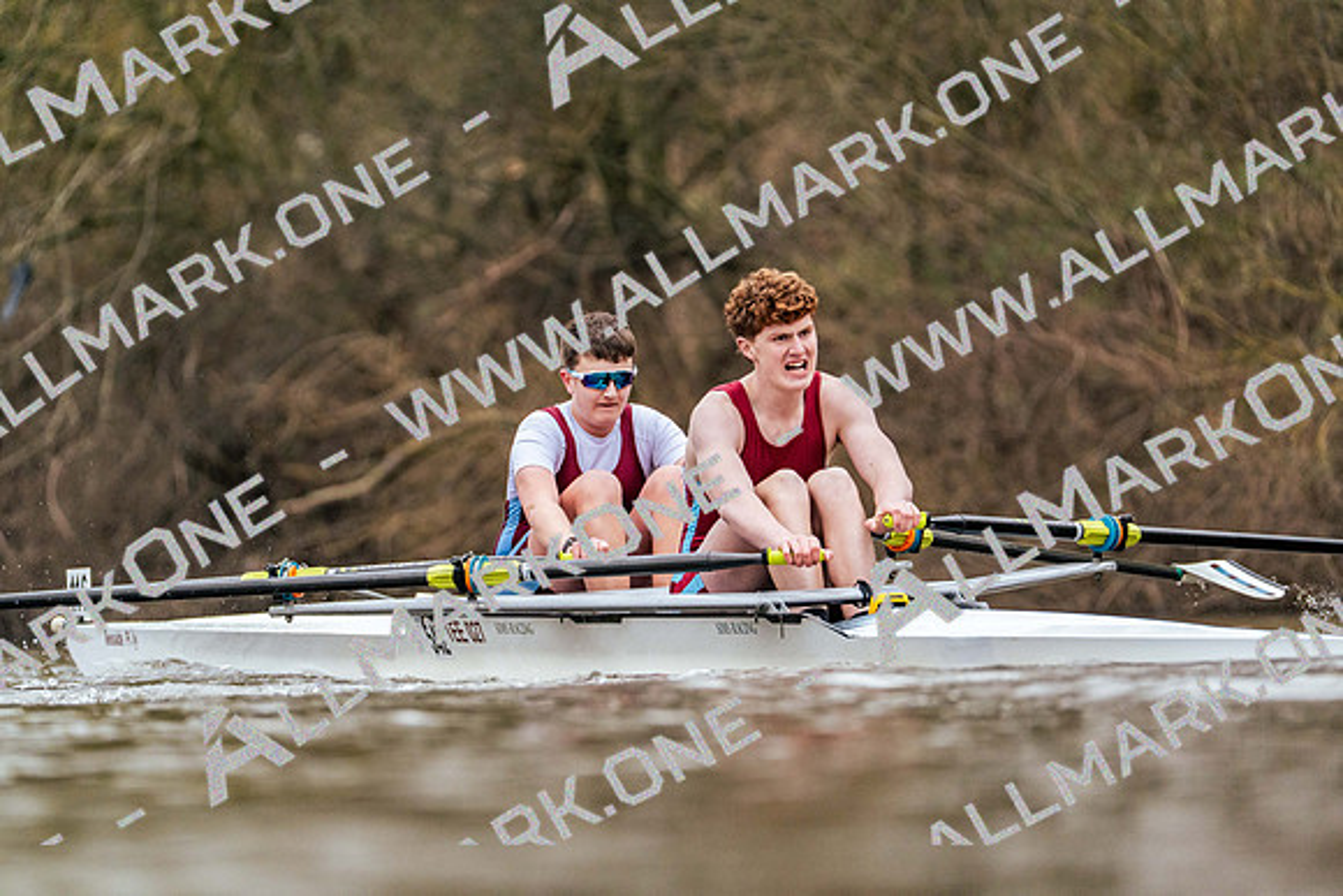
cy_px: 448
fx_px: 16716
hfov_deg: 4.6
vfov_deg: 3.1
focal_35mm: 448
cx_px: 672
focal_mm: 448
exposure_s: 1/2000
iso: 4000
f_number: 6.3
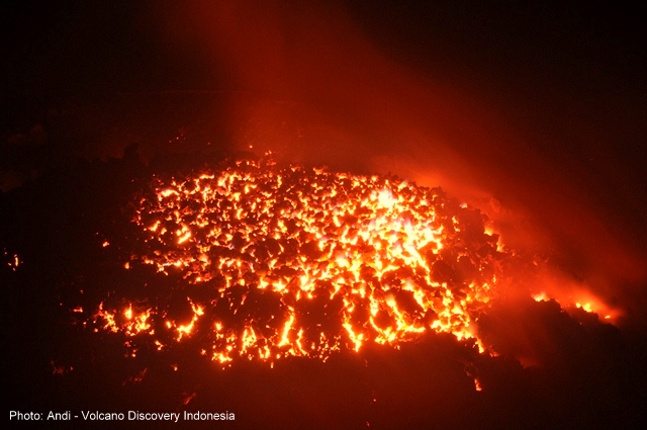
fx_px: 3500
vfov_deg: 7.0
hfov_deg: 10.6
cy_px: 215
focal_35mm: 195
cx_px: 324
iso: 400
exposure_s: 10
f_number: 10
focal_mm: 130
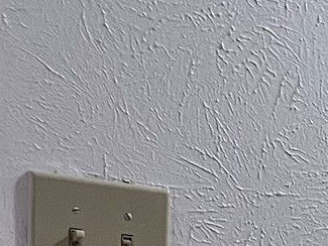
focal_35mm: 164
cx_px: 1004
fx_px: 1555
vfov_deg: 8.2
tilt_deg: -13.4
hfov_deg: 9.4
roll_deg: -9.3
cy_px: 632
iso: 125
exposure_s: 1/60
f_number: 1.5
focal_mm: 5.7
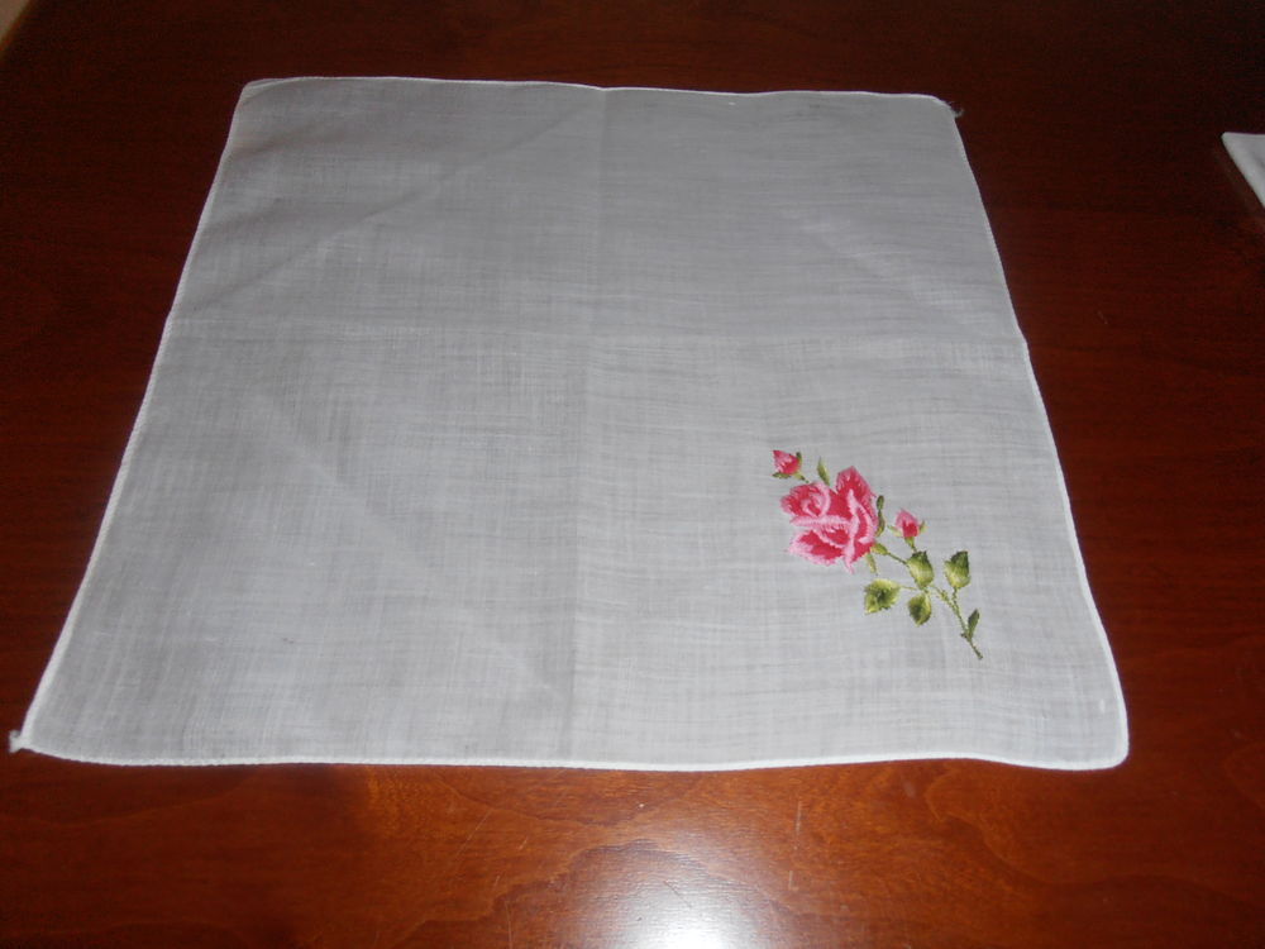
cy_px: 474
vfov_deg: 56.8
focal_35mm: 24
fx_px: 877
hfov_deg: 71.6
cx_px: 632
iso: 125
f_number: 3
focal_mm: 4.2
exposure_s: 1/30
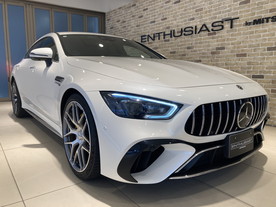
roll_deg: -0.3
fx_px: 223
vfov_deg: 49.7
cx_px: 138
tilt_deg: -7.3
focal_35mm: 28
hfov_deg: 63.4
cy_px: 104
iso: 40
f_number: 1.8
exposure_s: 1/97
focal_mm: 3.99
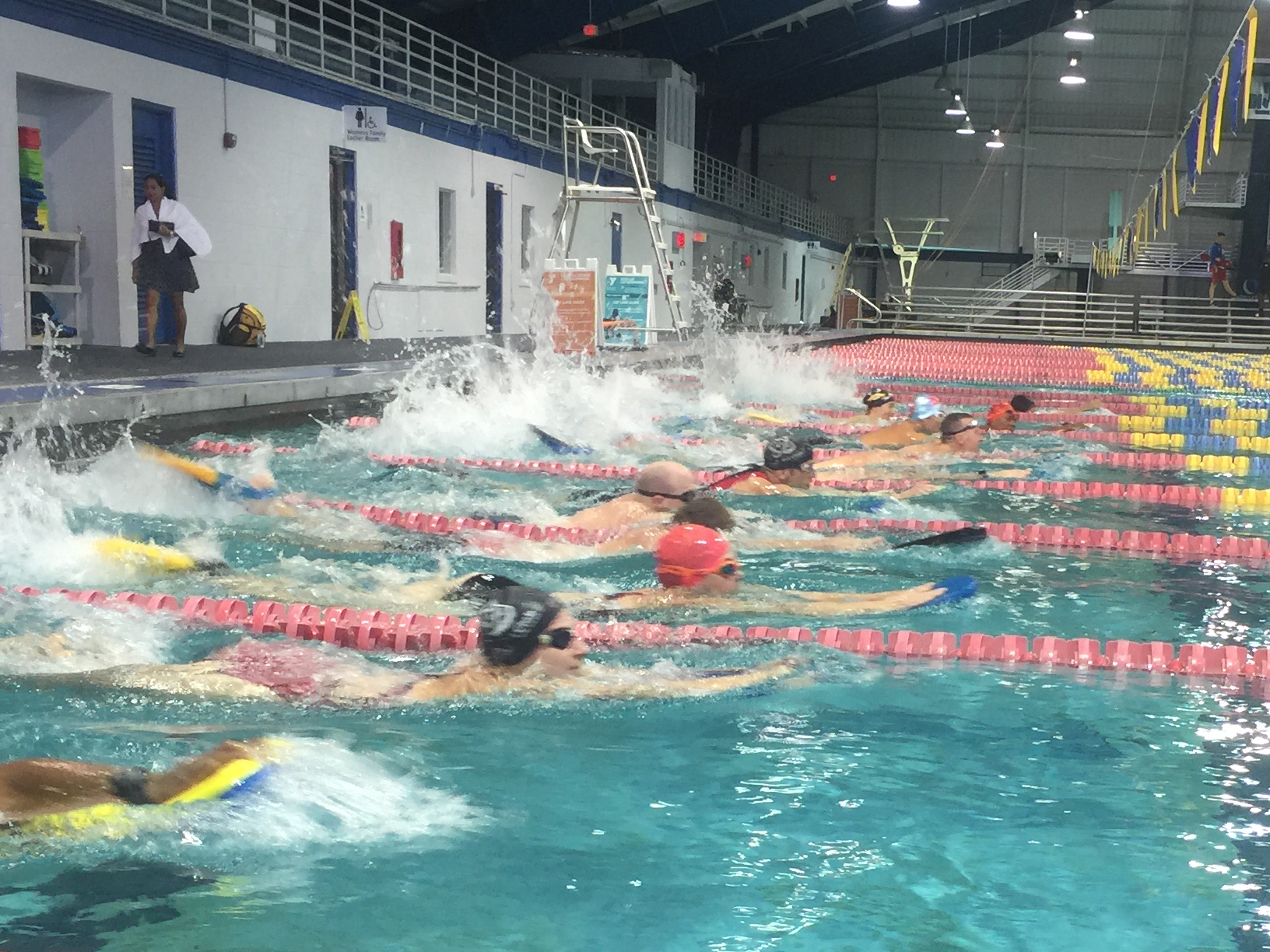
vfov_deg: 24.9
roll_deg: -2.2
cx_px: 878
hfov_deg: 32.9
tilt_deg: -10.9
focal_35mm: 58
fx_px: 2128
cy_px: 741
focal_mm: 4.15
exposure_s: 1/15
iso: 32
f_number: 2.2
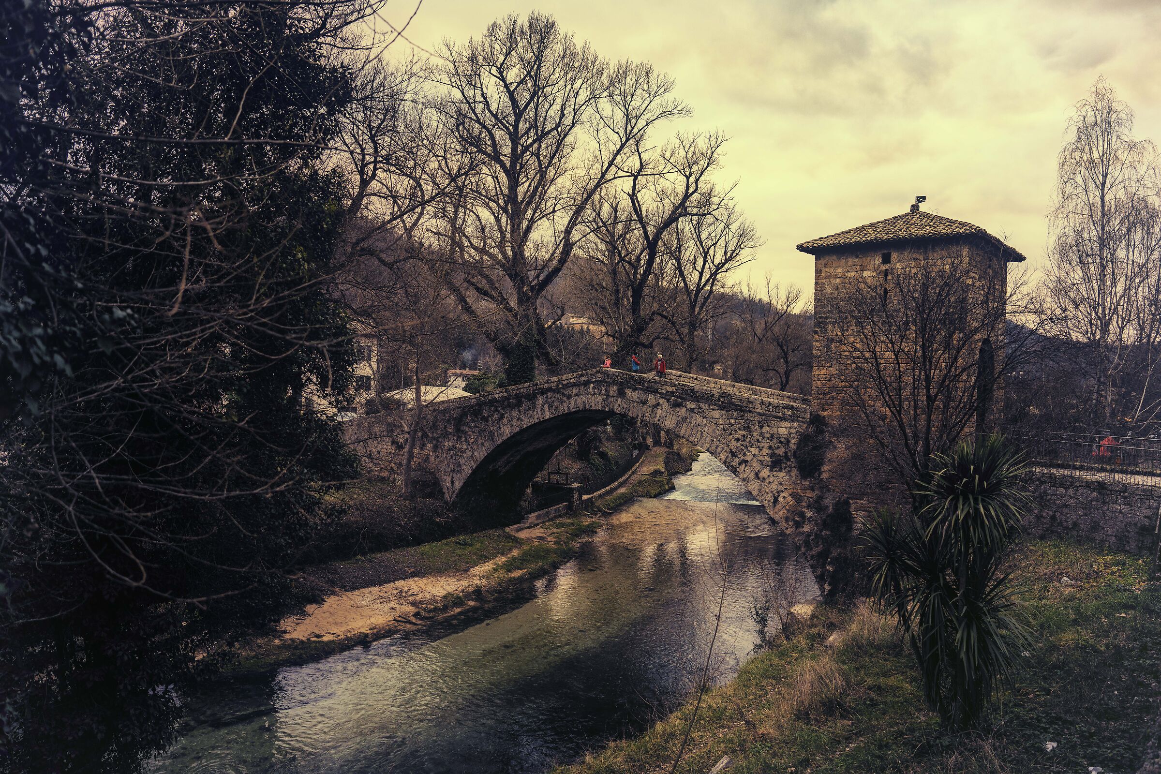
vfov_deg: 53.1
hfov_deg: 73.7
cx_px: 580
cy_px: 387
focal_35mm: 24
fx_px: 774
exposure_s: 1/125
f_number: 2.8
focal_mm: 24
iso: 400
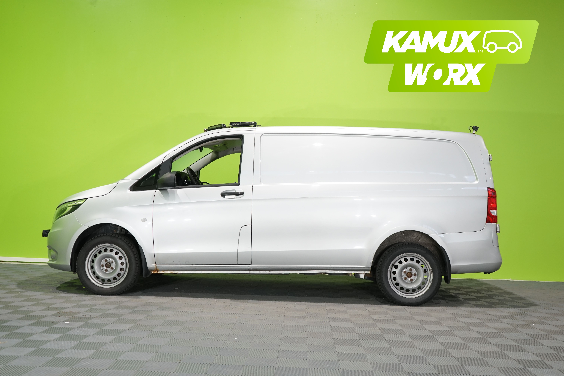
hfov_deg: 55.8
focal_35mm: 34
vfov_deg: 38.9
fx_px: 533
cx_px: 282
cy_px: 188
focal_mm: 34
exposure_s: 1/30
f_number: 5.6
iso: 800
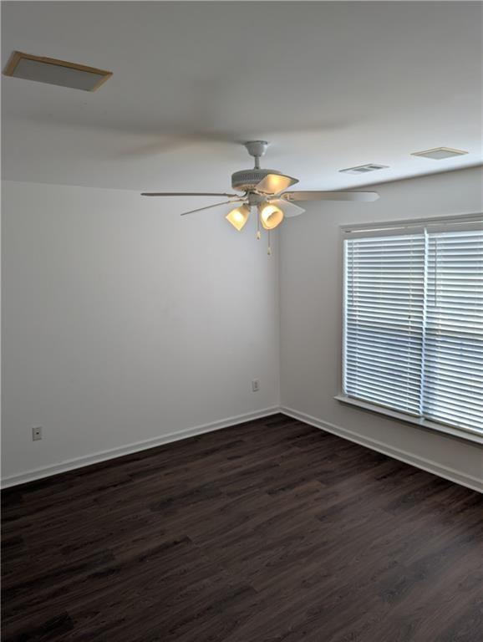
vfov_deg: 71.5
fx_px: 446
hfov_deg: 56.9
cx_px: 242
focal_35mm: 24
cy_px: 321
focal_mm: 6.81
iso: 41
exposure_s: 1/221
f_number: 1.85
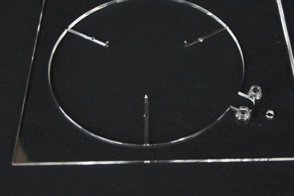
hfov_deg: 32.8
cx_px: 178
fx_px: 498
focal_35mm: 61
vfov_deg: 22.2
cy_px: 85
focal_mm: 28
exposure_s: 1/4
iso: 1600
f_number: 4.5
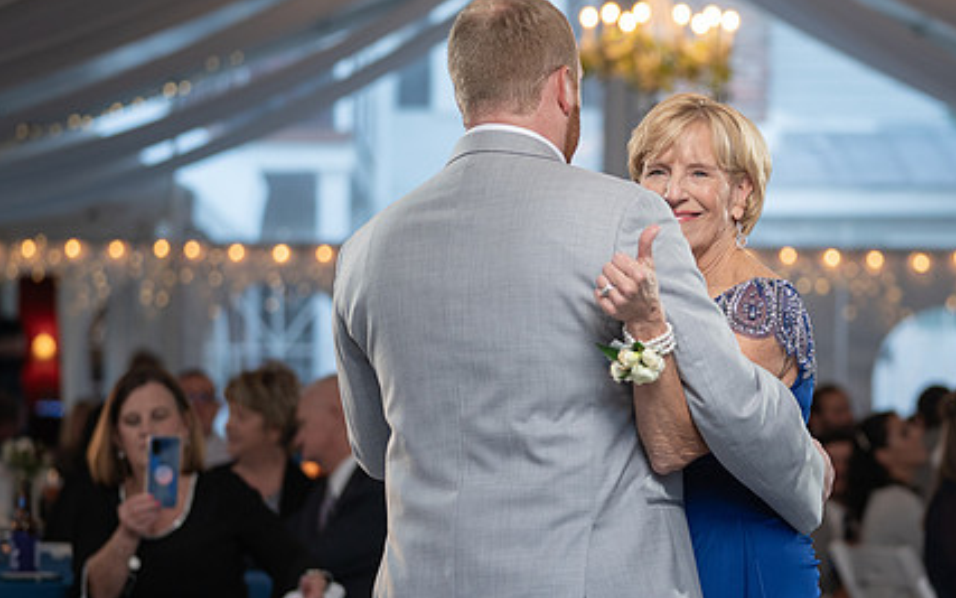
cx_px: 584
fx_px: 3205
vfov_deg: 10.7
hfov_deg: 16.9
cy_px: 319
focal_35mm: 123
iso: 500
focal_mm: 84
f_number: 2.8
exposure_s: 1/250
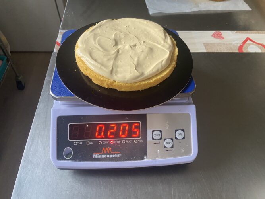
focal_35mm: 26
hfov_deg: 67.3
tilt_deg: -53.7
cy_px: 100
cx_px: 132
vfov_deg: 53.0
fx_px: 199
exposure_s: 1/50
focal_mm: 4.25
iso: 250
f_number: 1.8
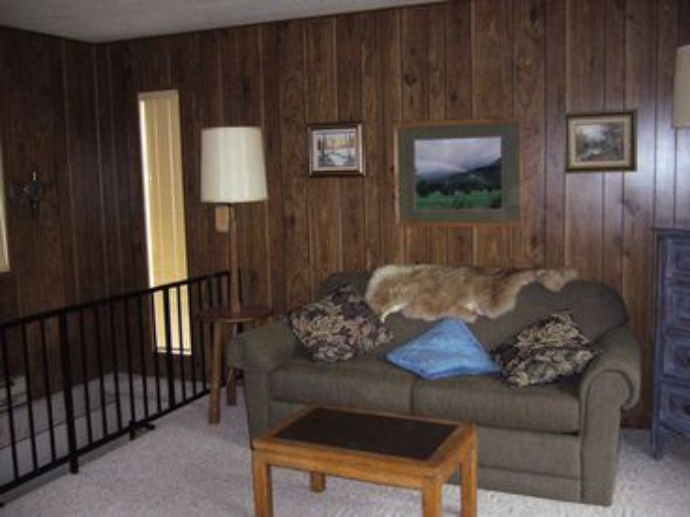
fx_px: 698
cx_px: 345
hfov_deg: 52.6
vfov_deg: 40.7
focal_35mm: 35
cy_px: 258
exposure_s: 1/30
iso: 400
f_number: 2.8
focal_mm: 5.8
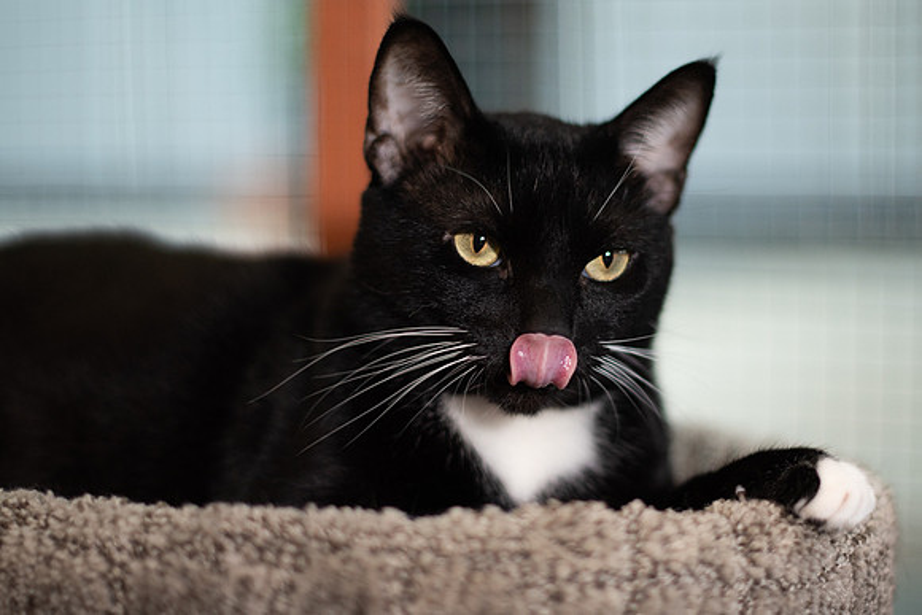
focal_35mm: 71
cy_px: 279
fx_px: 1816
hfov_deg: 28.5
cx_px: 529
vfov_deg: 19.2
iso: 720
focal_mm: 50
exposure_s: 1/250
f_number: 1.4
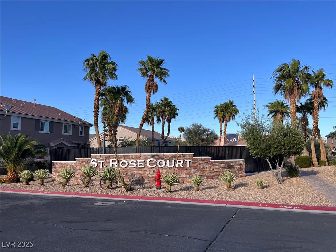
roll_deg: +0.6
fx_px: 252
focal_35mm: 26
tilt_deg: +7.4
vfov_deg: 53.1
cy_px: 126
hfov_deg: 67.3
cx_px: 168
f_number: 1.6
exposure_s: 1/2101
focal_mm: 5.1
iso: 50
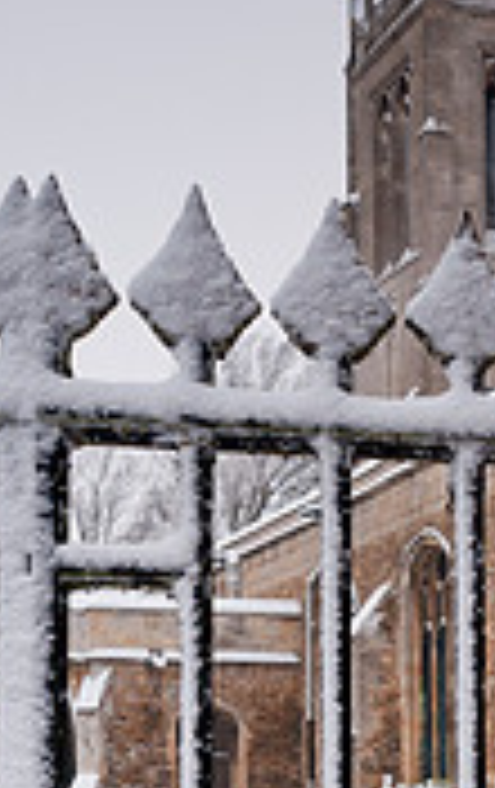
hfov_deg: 13.5
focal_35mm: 94
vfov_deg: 21.3
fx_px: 2021
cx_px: 610
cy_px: 788
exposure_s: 1/100
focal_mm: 24
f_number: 9
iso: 200
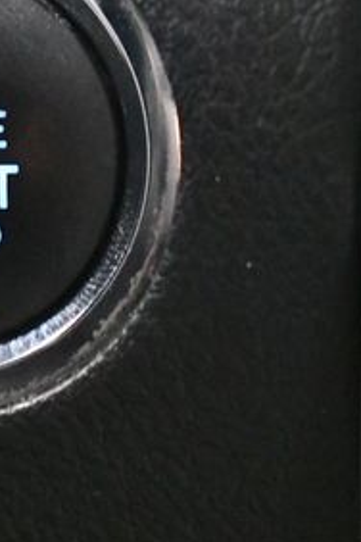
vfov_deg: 9.1
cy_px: 194
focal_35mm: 227
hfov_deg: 6.0
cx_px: -31
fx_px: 3414
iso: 12800
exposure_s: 1/25
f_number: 5.6
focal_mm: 50
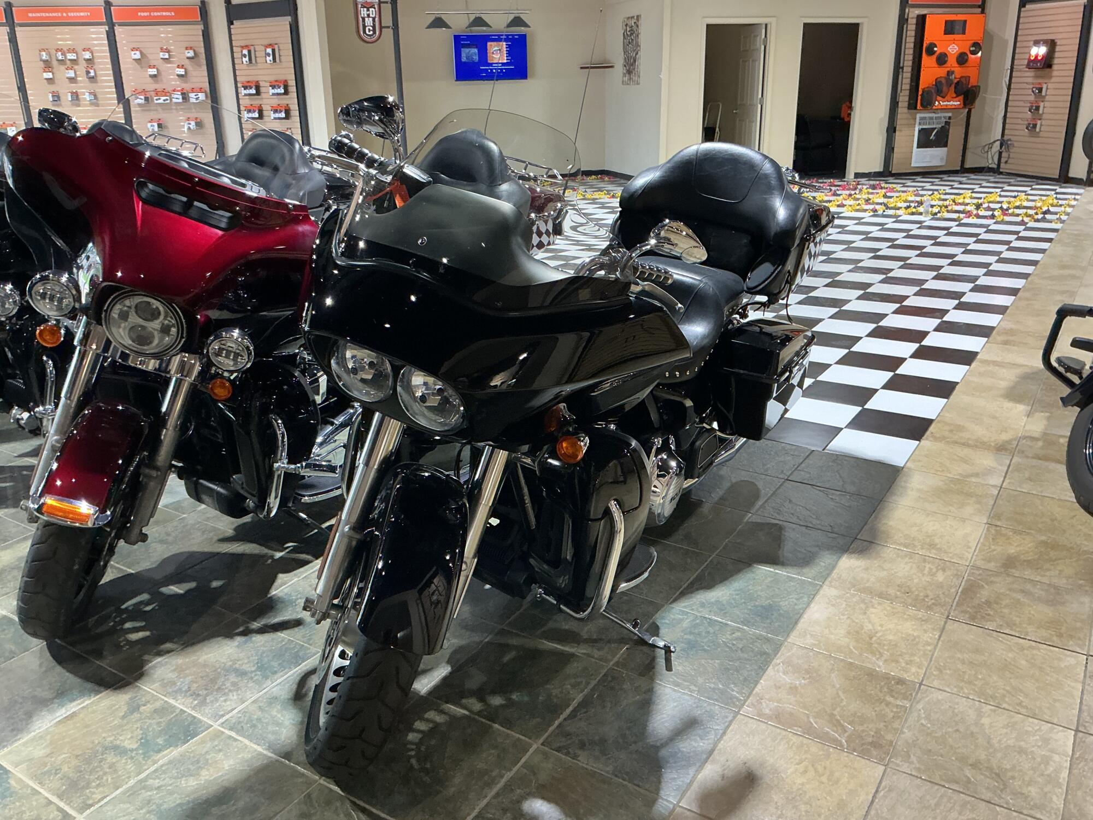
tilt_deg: -18.4
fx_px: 916
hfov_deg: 61.7
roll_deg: +2.2
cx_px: 546
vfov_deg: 48.2
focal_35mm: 29
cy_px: 410
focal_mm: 3
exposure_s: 1/60
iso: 125
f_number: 1.8
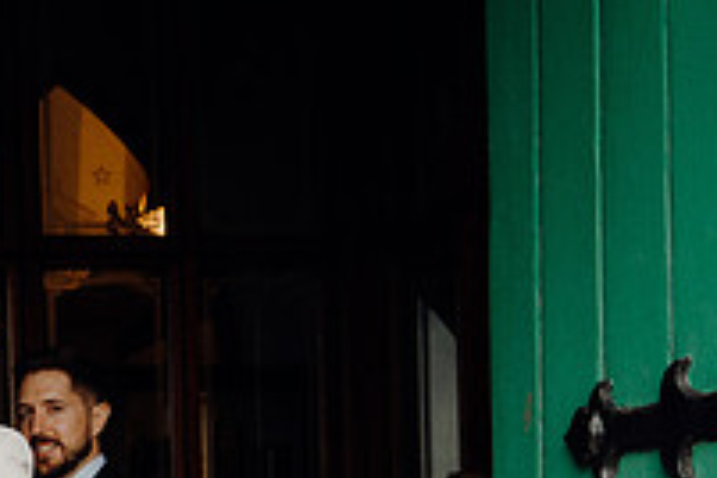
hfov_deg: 24.1
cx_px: -185
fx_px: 1494
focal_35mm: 75
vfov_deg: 17.1
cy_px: 626
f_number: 3.5
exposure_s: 1/200
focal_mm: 26
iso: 320
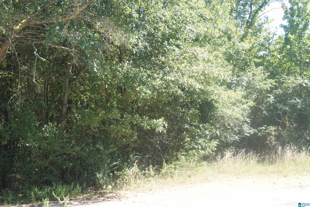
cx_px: 155
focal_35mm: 45
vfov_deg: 29.9
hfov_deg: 43.6
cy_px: 104
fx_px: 388
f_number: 6.3
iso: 100
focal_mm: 30
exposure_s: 1/60
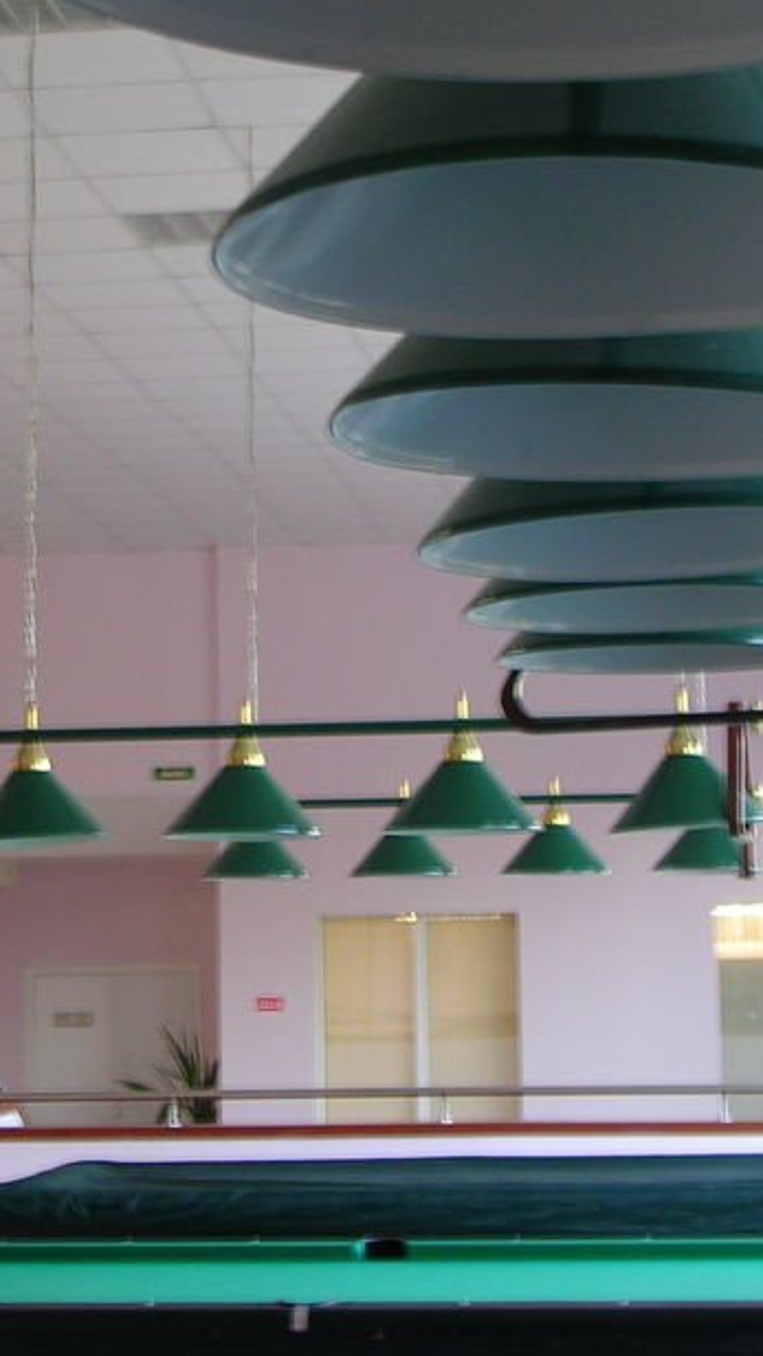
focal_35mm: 89
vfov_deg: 23.9
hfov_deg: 13.6
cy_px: 530
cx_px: 351
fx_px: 3202
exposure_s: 1/7.8
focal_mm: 8.5
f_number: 3.3
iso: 50
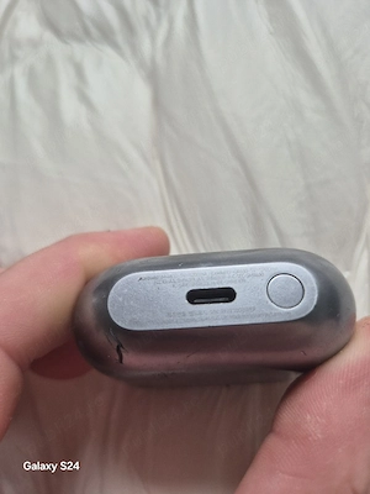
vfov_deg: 73.9
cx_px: 185
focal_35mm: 23
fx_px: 328
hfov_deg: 58.9
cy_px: 247
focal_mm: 5.4
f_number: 1.8
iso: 50
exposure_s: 1/182
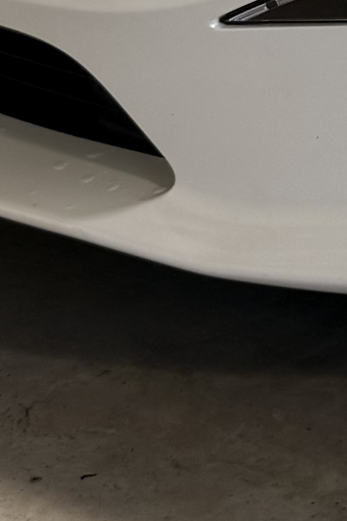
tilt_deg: -14.6
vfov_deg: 11.6
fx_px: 2341
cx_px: 729
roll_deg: +1.7
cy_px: -452
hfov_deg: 8.0
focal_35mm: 162
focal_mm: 6.76
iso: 80
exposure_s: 1/120
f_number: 1.78
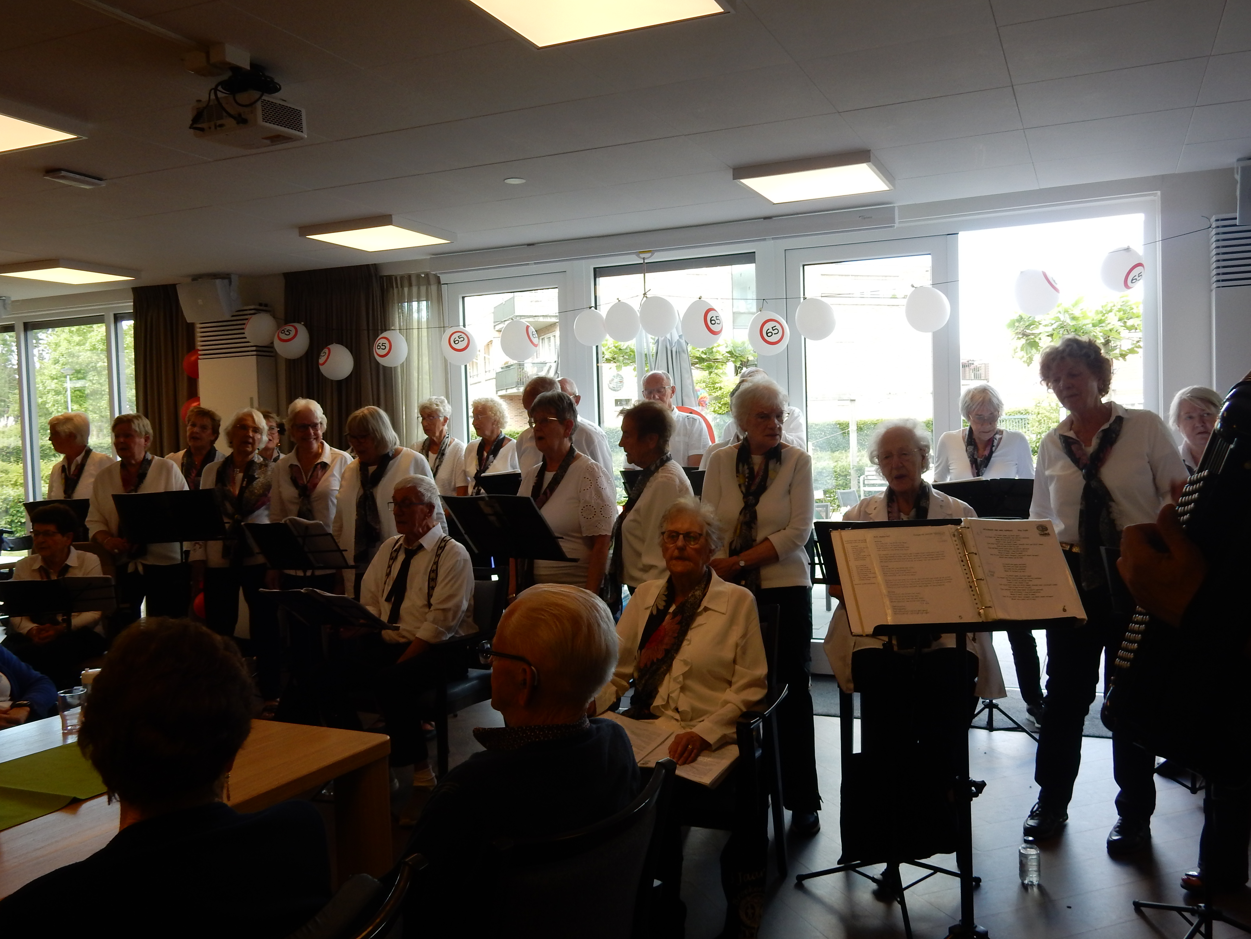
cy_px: 470
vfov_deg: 46.8
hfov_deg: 60.0
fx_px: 1084
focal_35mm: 30
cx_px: 626
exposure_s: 1/40
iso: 125
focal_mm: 5.4
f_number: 4
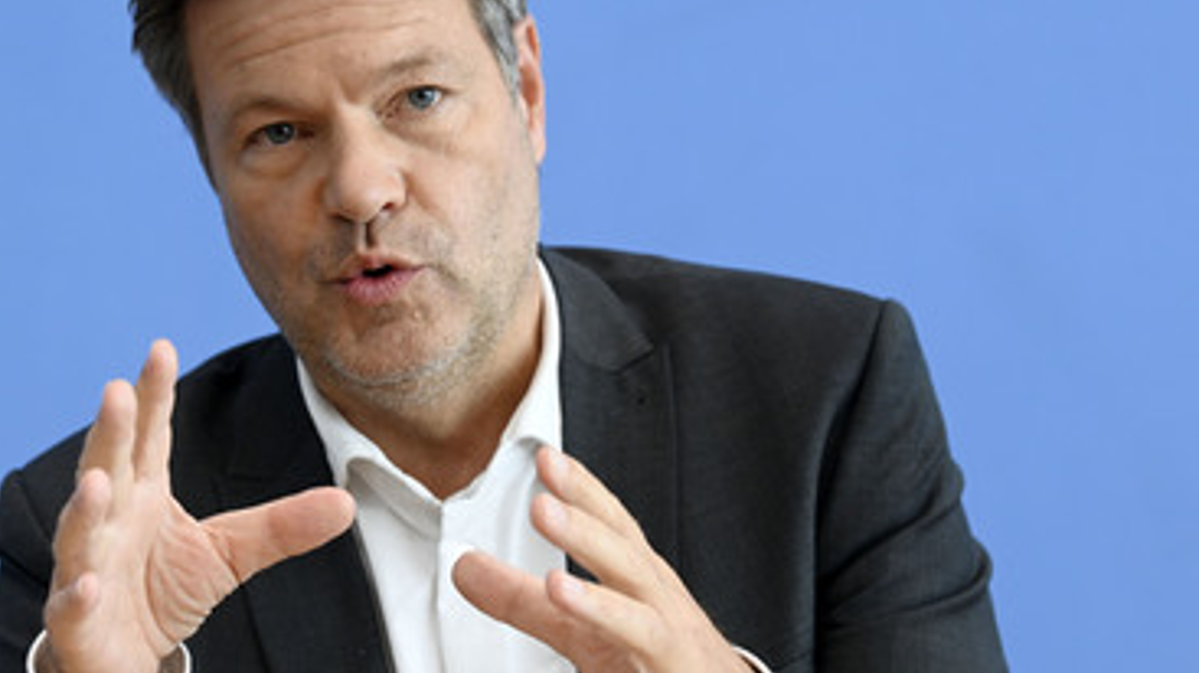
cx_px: 475
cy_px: 274
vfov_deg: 7.7
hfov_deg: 13.7
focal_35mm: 157
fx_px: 4989
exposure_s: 1/800
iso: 2000
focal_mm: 122
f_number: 5
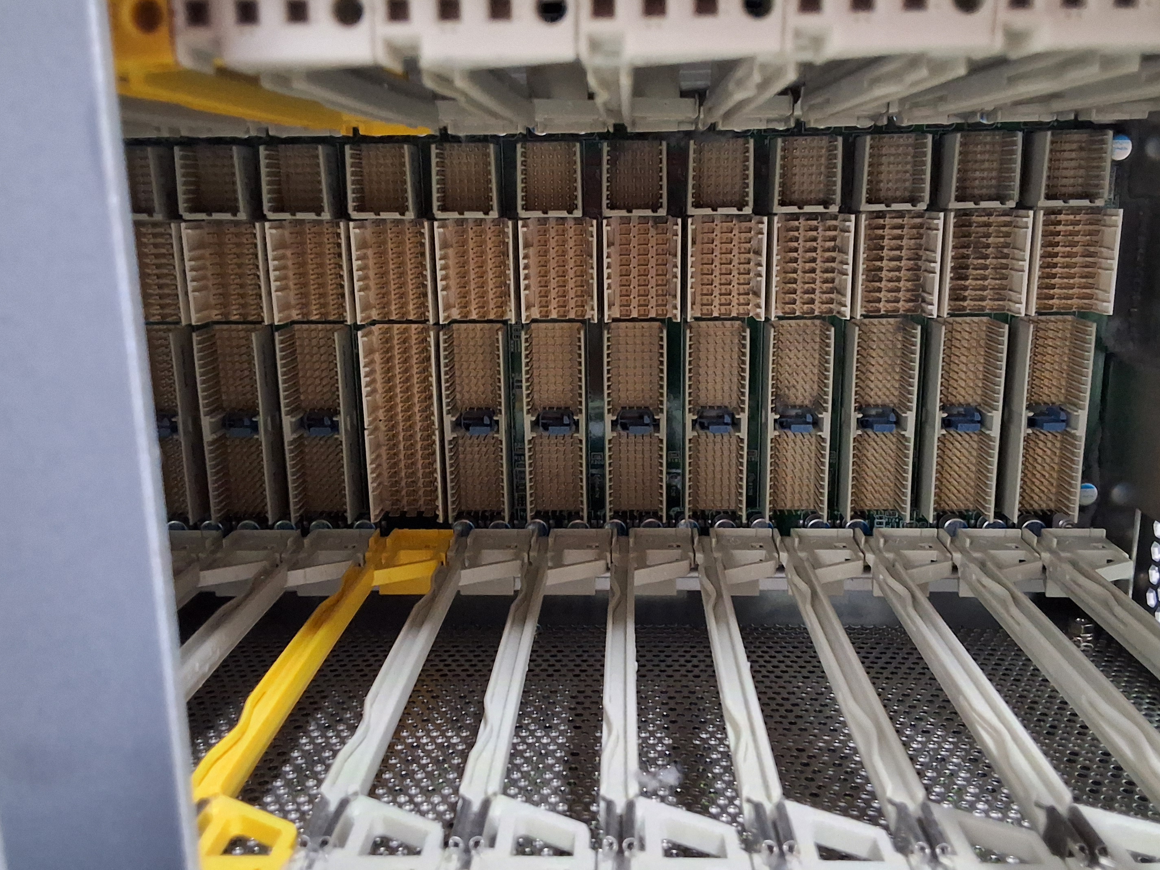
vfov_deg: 44.2
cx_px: 592
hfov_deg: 56.8
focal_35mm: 32
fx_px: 1072
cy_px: 450
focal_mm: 2.91
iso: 500
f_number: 1.9
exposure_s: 1/15
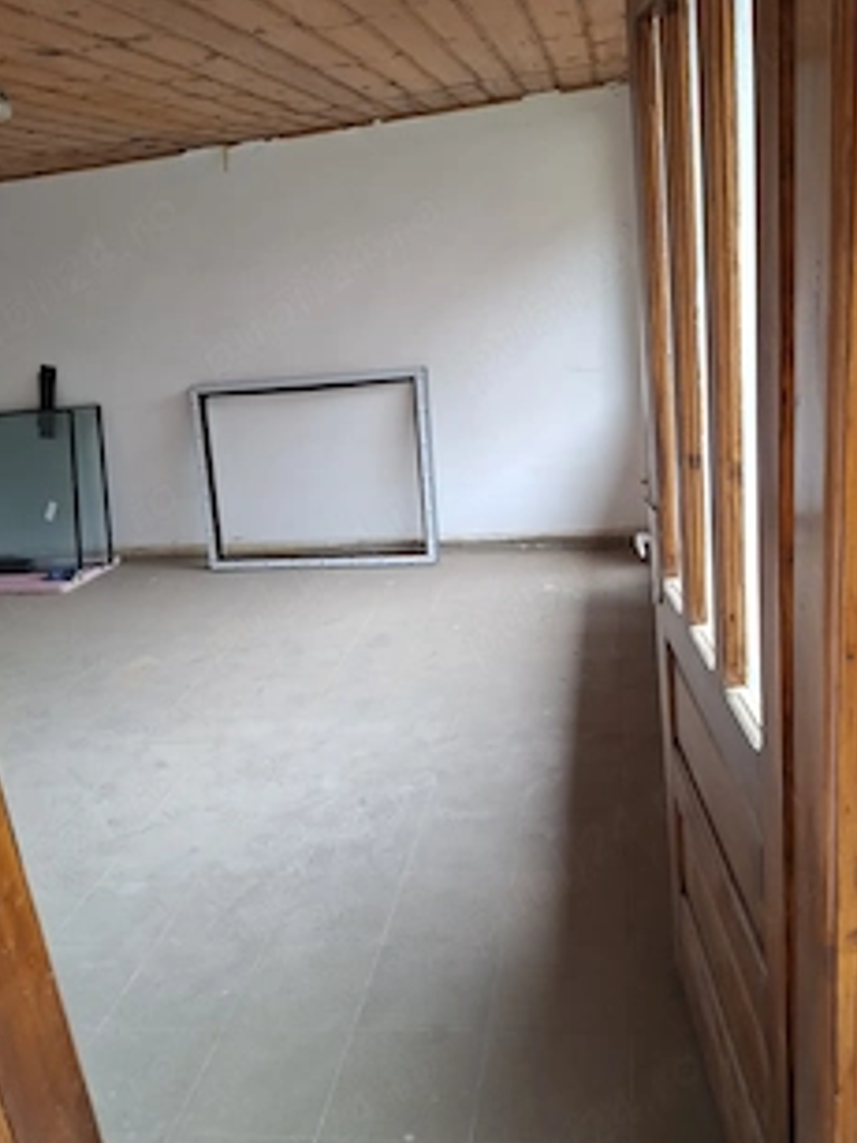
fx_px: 991
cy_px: 633
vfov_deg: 59.8
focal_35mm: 30
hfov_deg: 46.7
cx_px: 451
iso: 100
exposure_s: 1/100
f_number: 1.8
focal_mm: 5.54
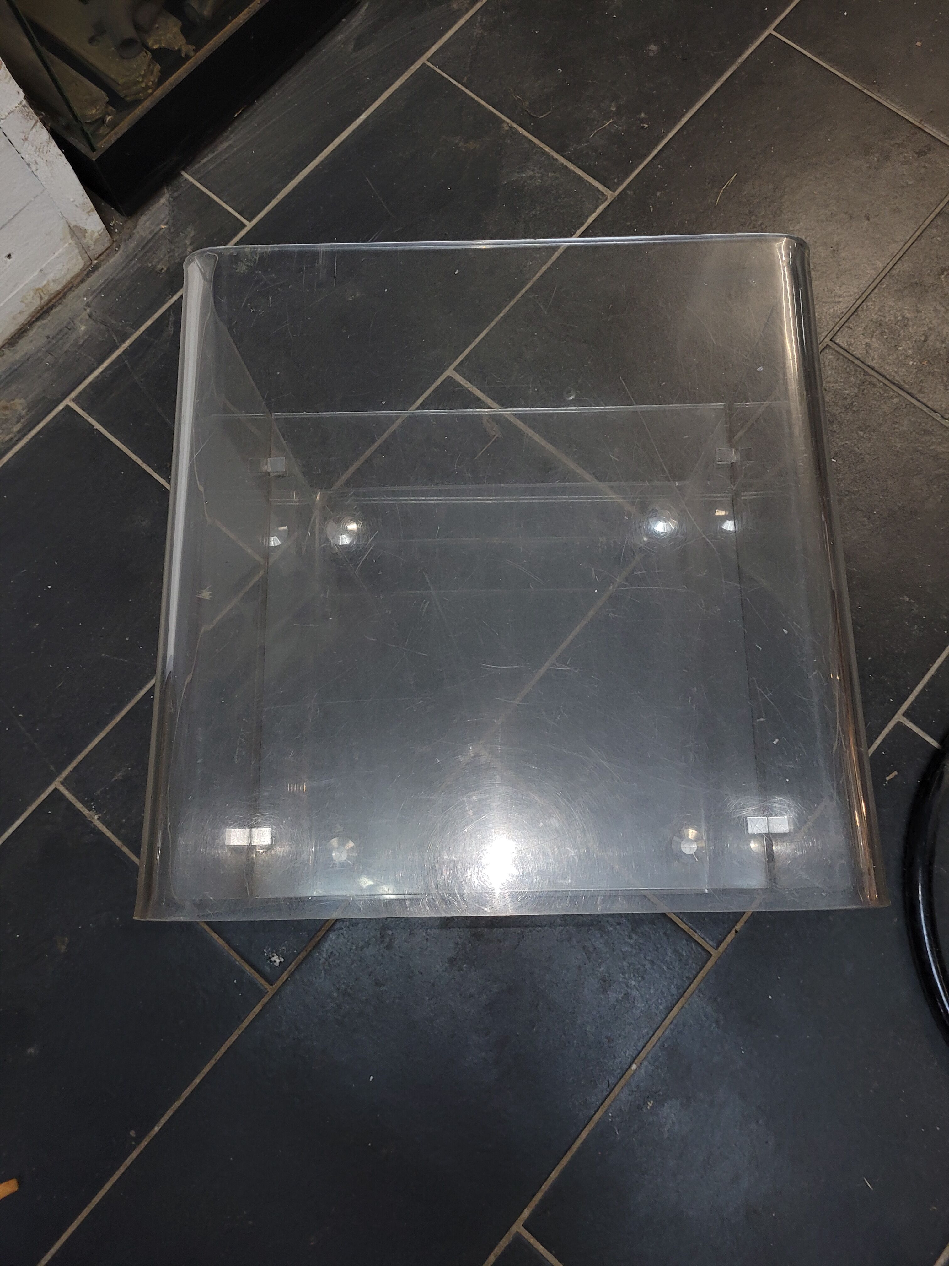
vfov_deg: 67.3
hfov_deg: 53.1
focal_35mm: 26
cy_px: 633
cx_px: 474
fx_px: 950
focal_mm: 5.4
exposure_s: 1/21
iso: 125
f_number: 1.8
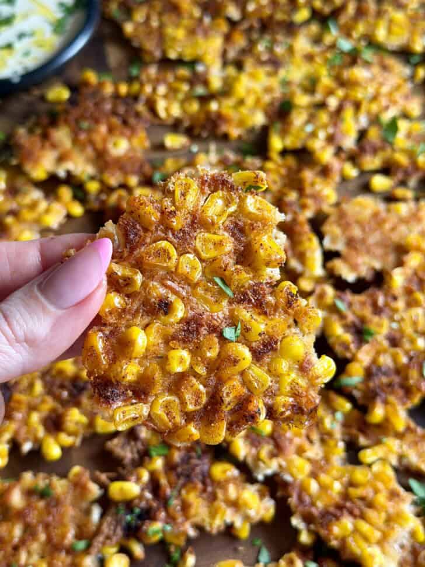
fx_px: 786
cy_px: 284
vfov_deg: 39.7
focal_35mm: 48
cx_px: 212
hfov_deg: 30.3
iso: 100
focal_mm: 6.8
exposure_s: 1/88
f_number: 1.8
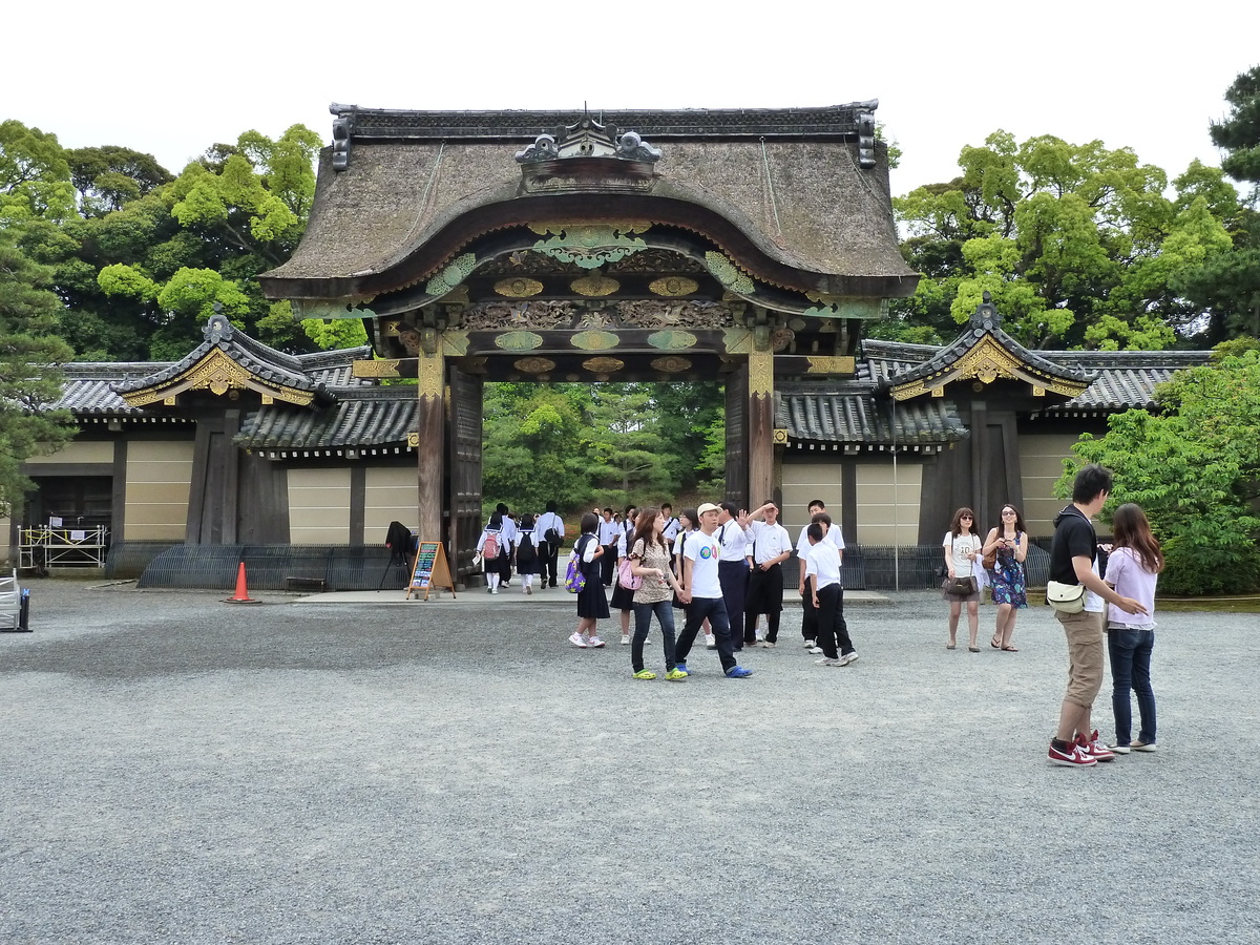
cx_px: 630
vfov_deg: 32.9
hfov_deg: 42.9
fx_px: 1602
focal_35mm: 44
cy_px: 472
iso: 200
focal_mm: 7.3
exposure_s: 1/400
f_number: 4
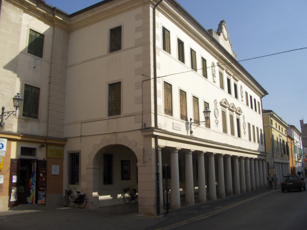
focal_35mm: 35
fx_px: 310
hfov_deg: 52.6
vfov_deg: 40.7
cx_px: 154
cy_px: 115
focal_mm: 5.8
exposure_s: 1/1087
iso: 100
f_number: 4.3
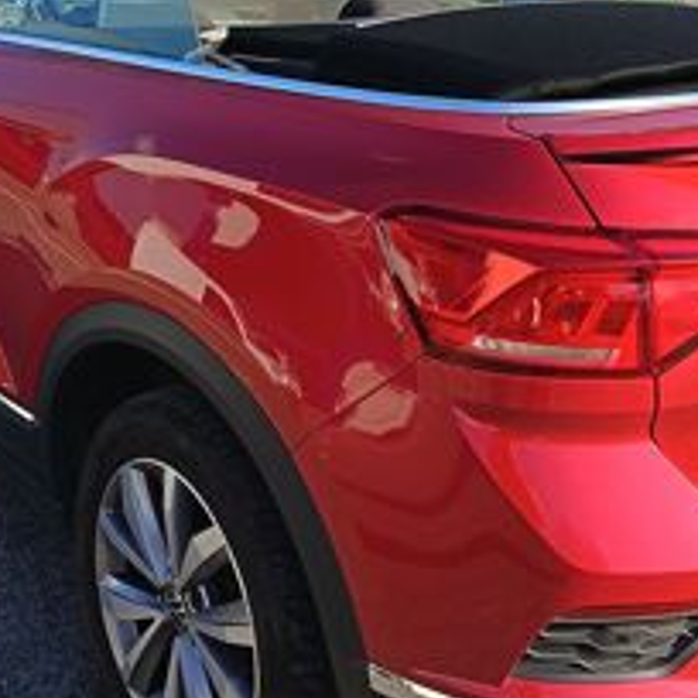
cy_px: 198
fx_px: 1141
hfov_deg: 34.0
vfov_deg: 33.5
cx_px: 335
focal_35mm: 50
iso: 100
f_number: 1.75
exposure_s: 1/292
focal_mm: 5.25
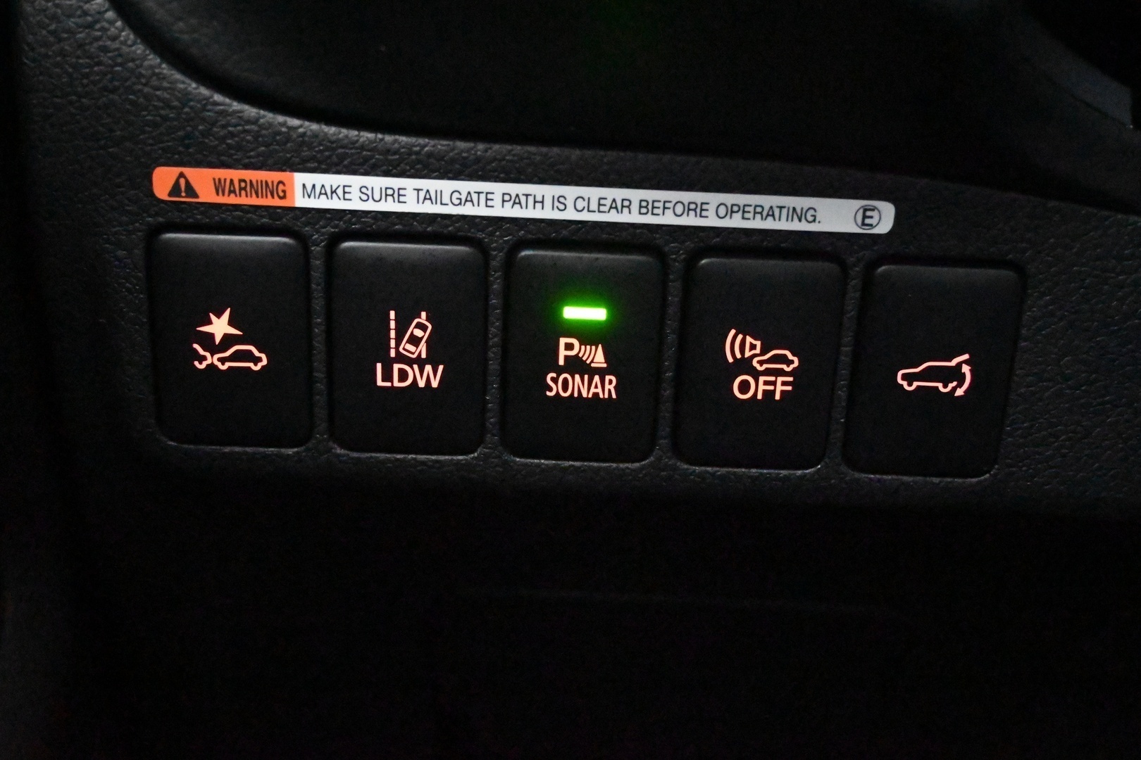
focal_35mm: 44
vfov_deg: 30.8
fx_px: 1379
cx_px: 570
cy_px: 380
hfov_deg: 45.0
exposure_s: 1/50
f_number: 4.8
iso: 36000
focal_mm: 29
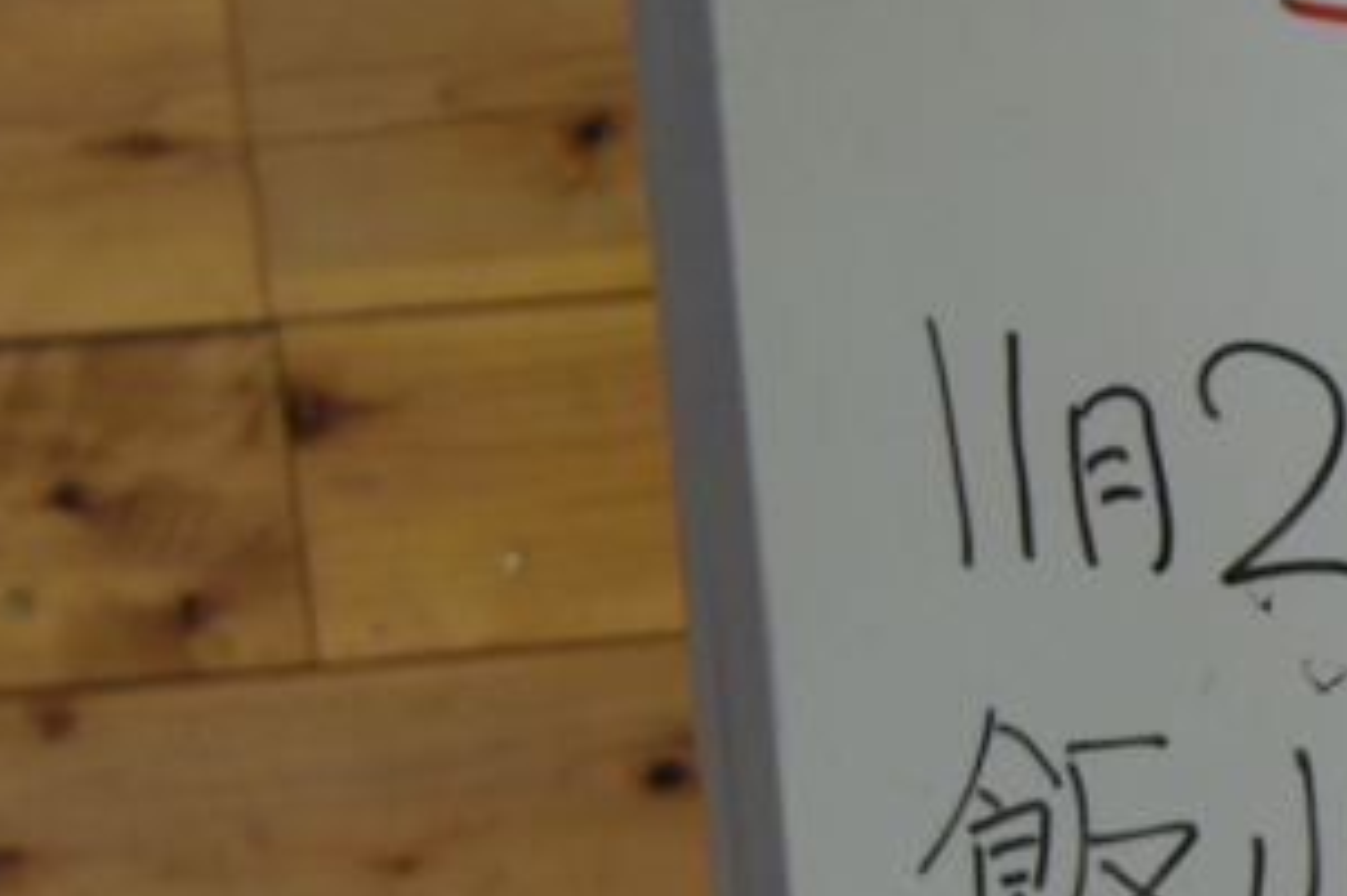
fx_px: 6208
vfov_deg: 8.2
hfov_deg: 11.7
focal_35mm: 166
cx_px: 2244
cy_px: 909
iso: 200
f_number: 1.9
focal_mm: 8.5
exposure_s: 1/80
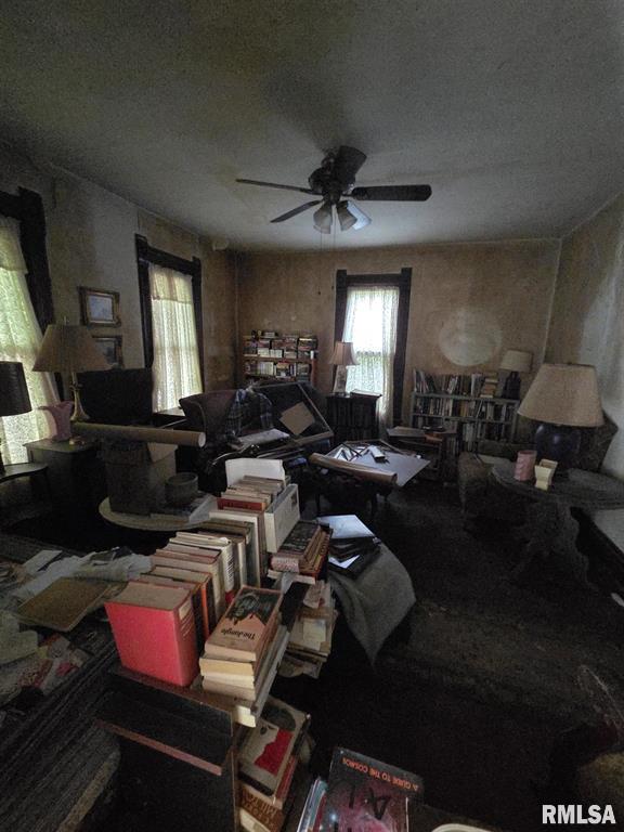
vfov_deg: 106.2
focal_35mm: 13
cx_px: 312
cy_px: 416
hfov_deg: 89.9
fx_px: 312
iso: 2500
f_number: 2.2
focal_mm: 2.2
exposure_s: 1/24
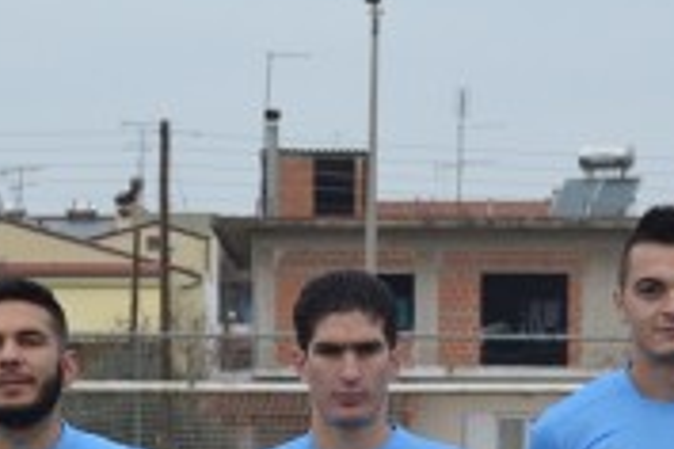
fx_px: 3763
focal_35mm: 201
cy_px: 753
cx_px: 282
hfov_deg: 10.2
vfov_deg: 6.7
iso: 400
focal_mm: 36
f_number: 5
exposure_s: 1/800
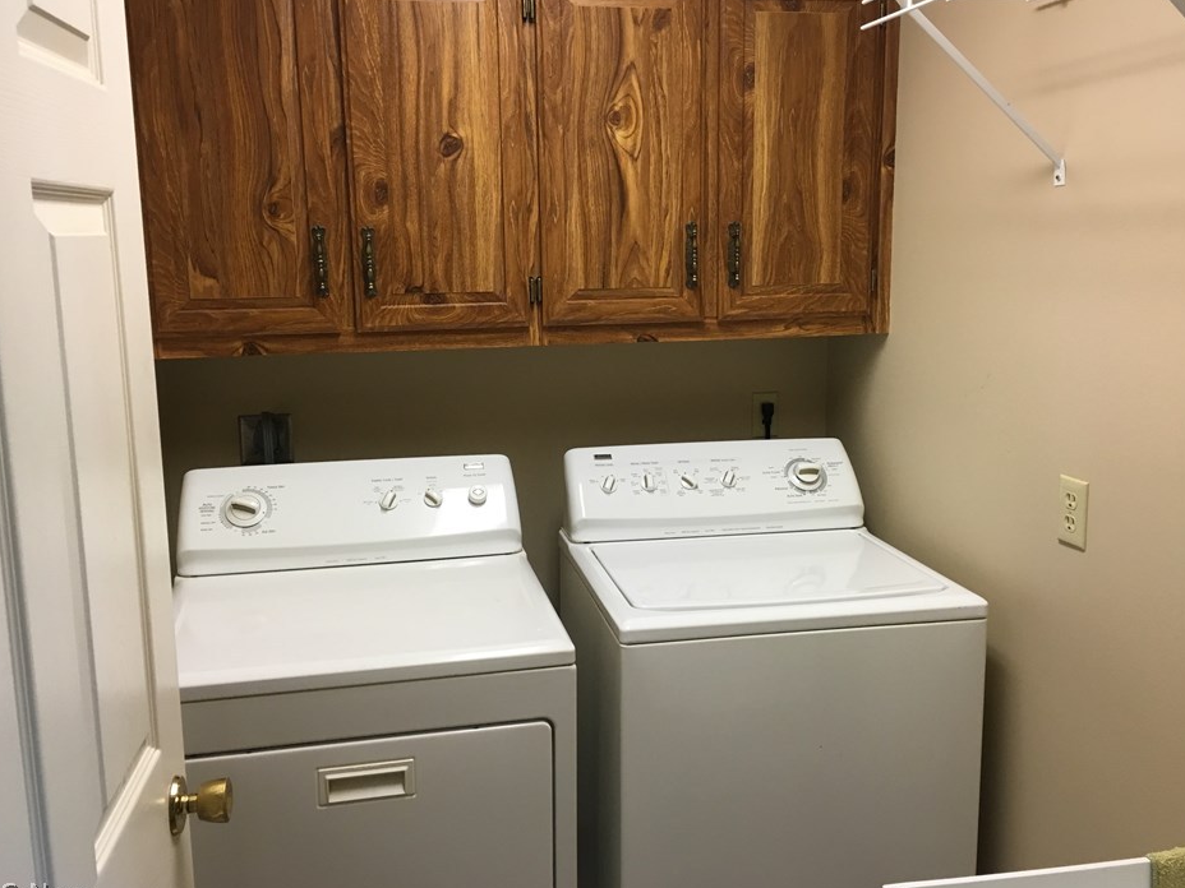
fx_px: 1095
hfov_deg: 56.8
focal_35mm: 32
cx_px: 609
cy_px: 425
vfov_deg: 44.2
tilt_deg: -10.0
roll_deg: +1.1
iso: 40
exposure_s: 1/30
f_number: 2.2
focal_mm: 4.15
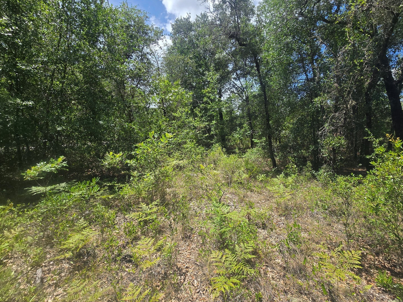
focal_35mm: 14
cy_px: 143
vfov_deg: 85.6
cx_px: 213
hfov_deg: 102.0
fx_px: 163
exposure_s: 1/1173
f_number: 2.2
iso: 50
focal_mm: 2.2
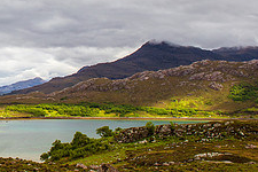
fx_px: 444
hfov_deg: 29.1
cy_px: 40
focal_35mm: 62
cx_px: -29
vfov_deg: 21.7
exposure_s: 1/400
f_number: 7.1
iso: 100
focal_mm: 24
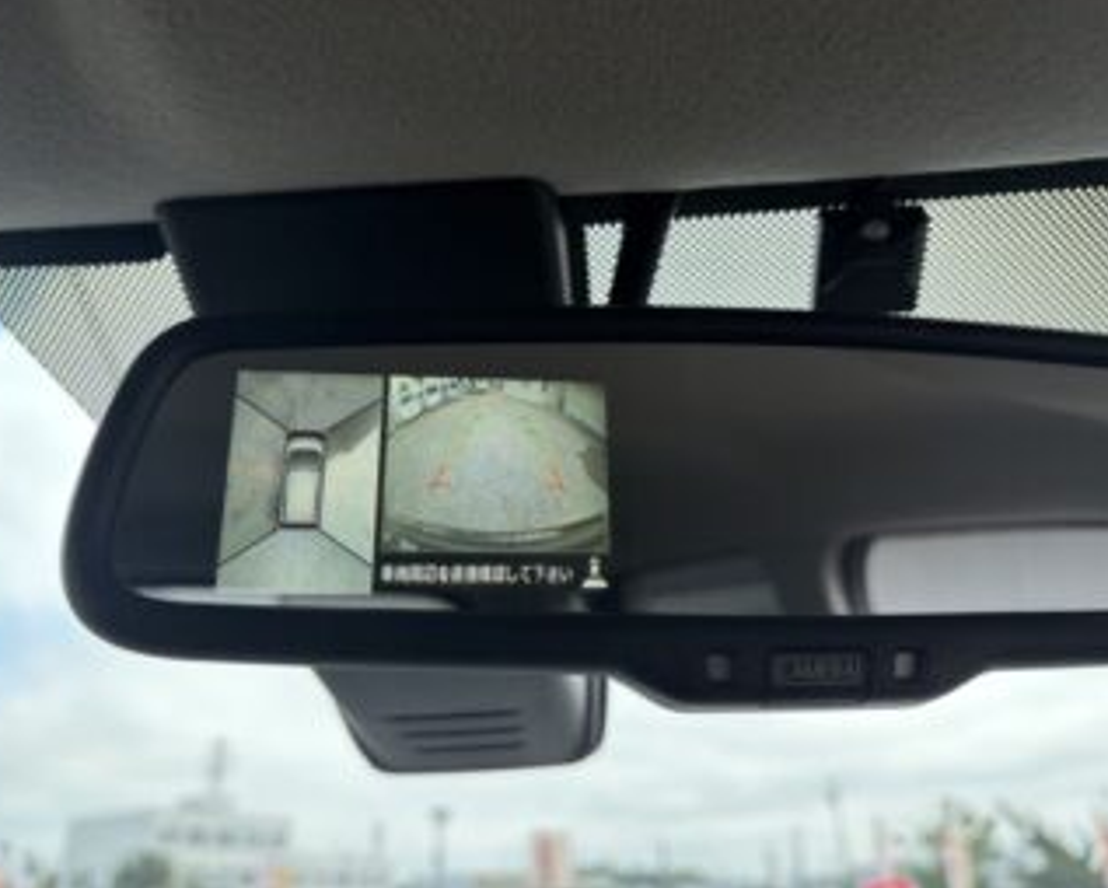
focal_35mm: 28
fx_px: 919
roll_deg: +4.5
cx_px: 559
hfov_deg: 62.2
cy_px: 432
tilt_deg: +26.6
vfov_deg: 51.6
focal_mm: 5.96
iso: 64
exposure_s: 1/1337
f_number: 1.6
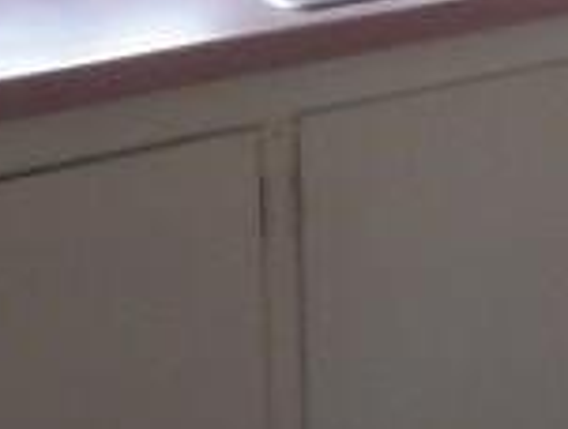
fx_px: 2434
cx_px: 1083
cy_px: -380
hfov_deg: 12.0
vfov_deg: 9.5
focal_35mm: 148
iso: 800
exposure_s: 1/8
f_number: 3.5
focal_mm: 5
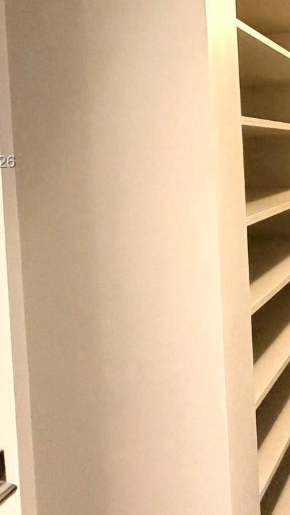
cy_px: 163
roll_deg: +4.5
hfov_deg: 31.1
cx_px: 345
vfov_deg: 59.3
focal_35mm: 32
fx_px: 438
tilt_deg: -1.3
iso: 400
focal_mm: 2.22
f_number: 2.2
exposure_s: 1/60
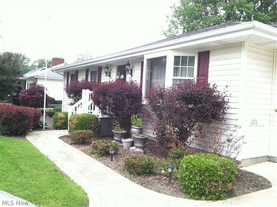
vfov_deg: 40.6
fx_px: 280
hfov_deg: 52.7
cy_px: 104
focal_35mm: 35
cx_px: 138
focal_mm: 3.85
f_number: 2.8
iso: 80
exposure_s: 1/231
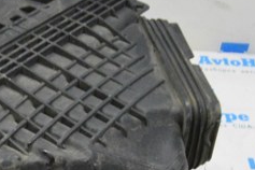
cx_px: 28
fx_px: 630
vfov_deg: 15.1
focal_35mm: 89
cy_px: 161
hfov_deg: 22.3
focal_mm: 22
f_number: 20
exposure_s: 1/15
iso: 6400
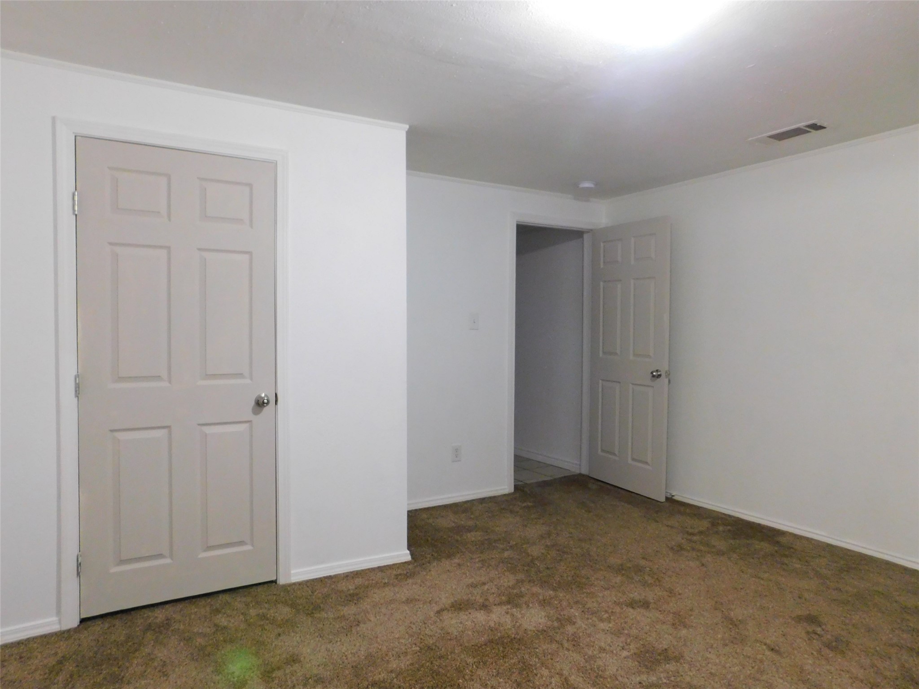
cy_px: 344
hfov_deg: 73.9
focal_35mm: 23
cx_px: 460
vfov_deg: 58.9
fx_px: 611
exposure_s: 1/15
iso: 400
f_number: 3
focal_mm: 4
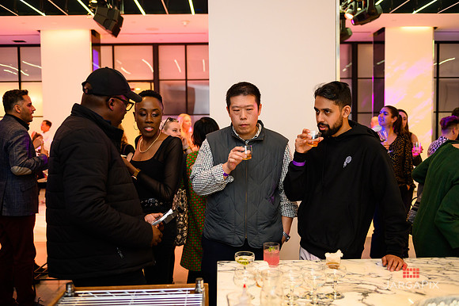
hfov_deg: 54.5
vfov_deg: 37.8
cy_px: 153
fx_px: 446
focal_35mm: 35
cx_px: 230
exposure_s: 1/125
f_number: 3.2
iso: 1600
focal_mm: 35
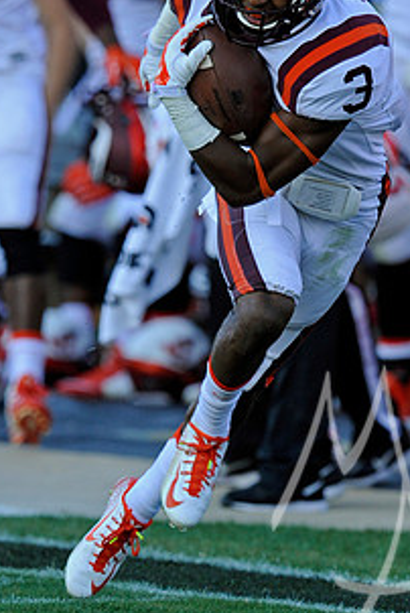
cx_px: 245
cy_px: 227
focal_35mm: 596
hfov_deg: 2.3
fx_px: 10158
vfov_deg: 3.5
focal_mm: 400
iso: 1000
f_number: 5
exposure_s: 1/1250
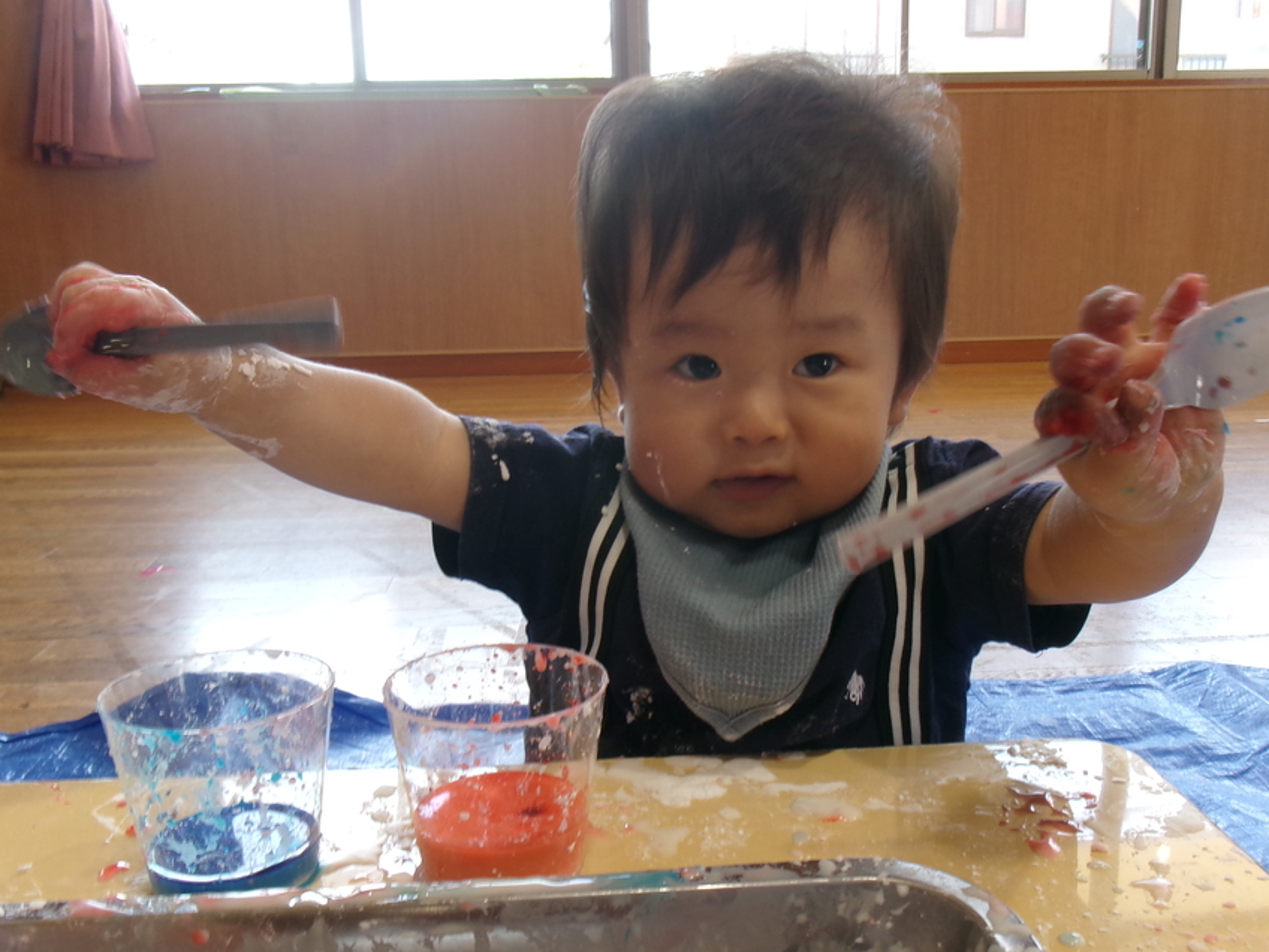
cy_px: 500
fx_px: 1210
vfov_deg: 42.9
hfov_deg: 55.4
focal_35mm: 33
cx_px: 640
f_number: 3.9
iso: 123
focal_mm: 5.1
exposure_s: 1/34
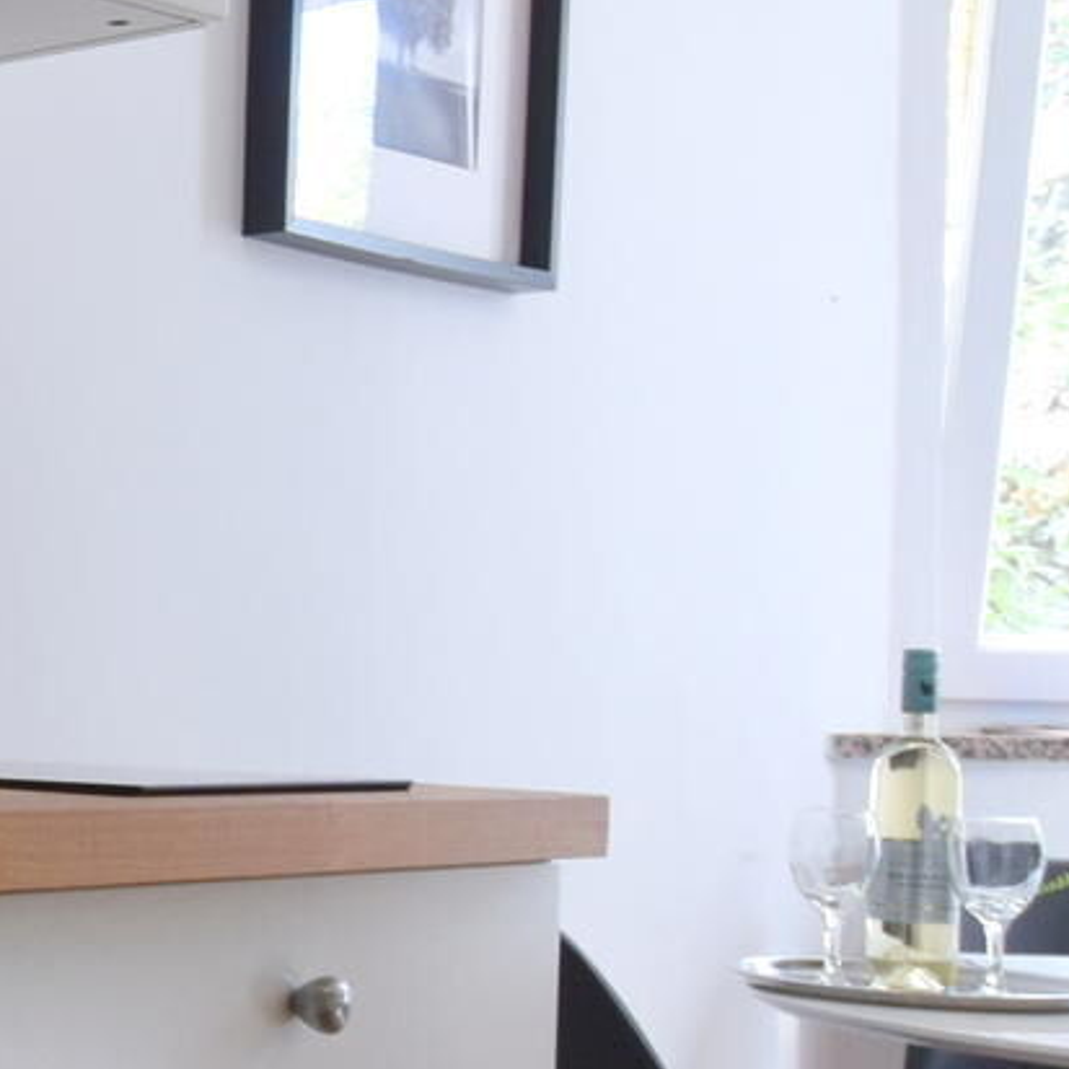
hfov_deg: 18.5
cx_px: -836
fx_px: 2585
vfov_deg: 23.3
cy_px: 593
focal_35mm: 74
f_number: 5
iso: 400
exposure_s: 1/100
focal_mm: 10
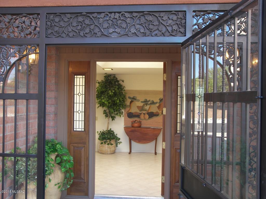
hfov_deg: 50.1
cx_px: 133
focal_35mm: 37
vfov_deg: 38.7
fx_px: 284
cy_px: 100
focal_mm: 7.8
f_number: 3.2
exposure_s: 1/40
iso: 80
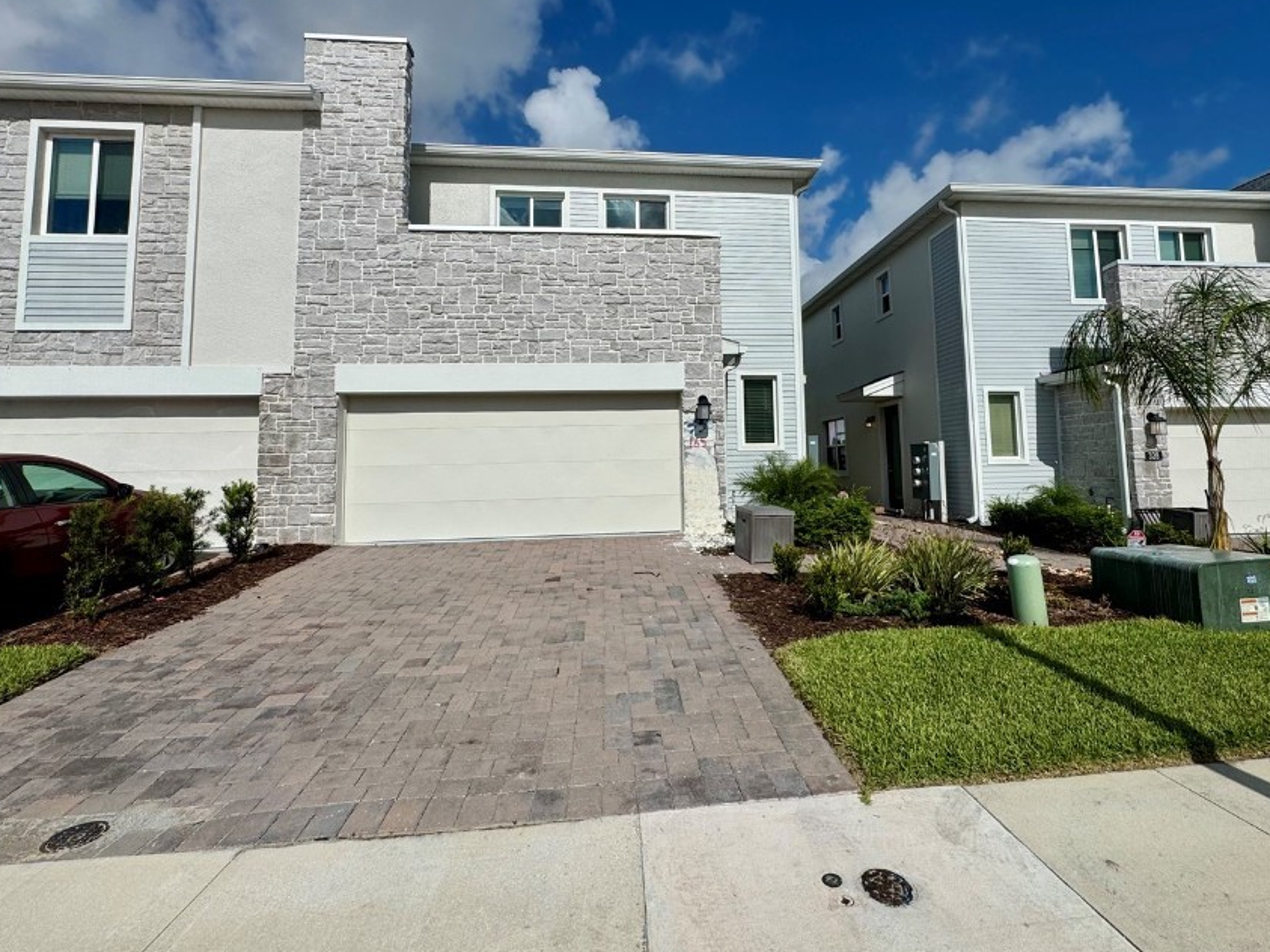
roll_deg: +0.4
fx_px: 624
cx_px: 678
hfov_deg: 90.9
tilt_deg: +4.8
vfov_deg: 74.4
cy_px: 413
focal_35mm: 17
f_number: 2.2
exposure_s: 1/5650
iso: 32
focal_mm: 2.22
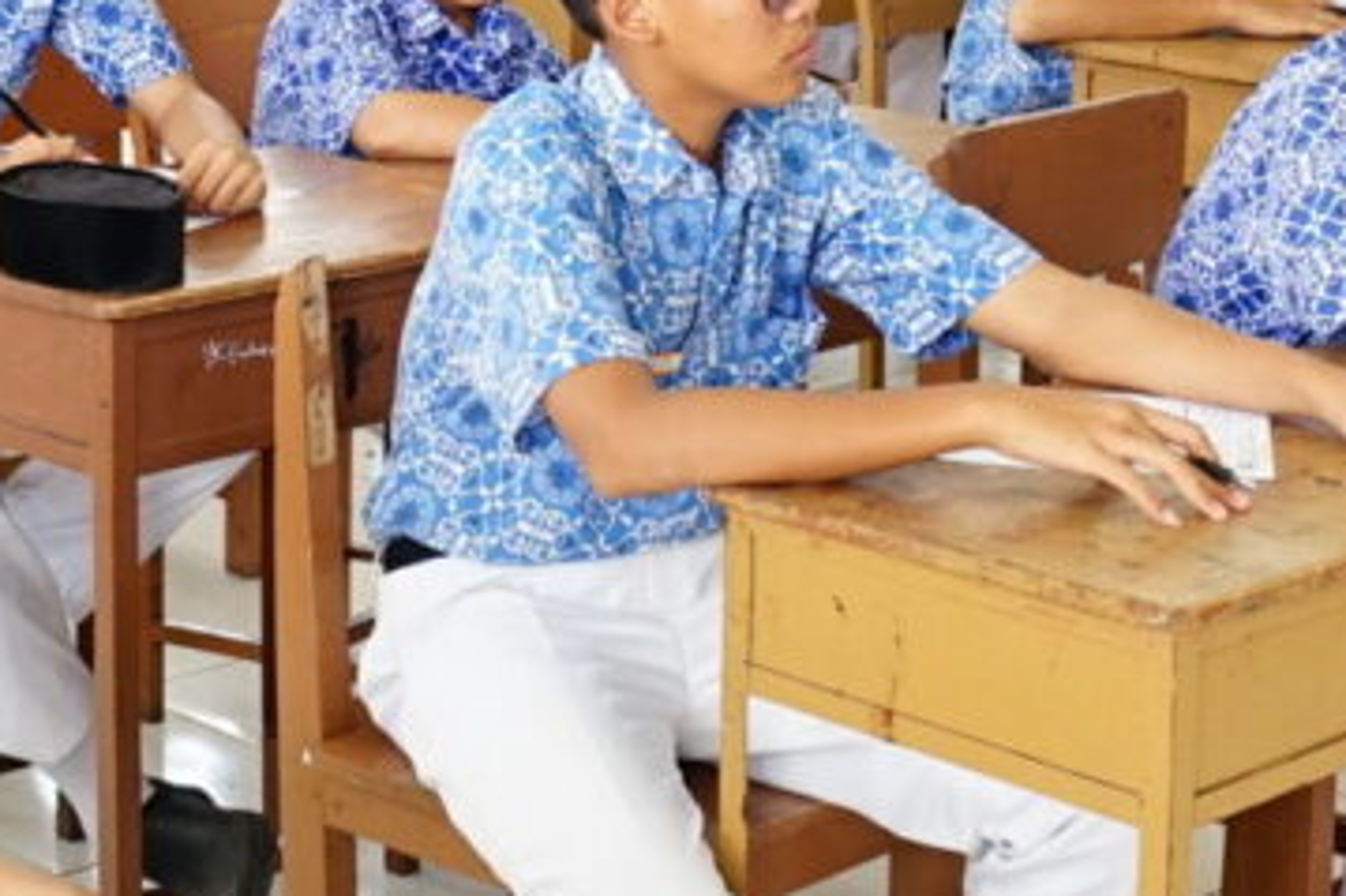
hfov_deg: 19.0
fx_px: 3999
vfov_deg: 12.7
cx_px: 412
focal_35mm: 107
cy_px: 79
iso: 800
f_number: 4
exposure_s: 1/125
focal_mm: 20
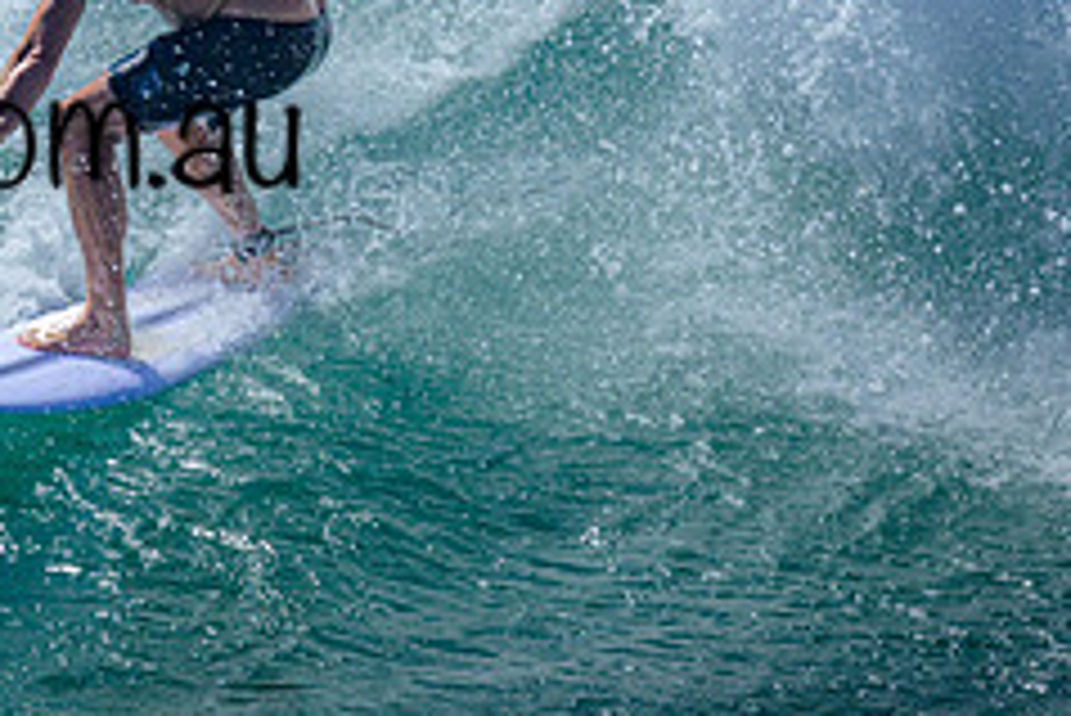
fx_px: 79746
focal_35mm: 2679
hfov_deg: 0.8
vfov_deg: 0.5
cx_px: -214
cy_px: -54
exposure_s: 1/3200
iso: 280
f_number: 6.3
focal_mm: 800
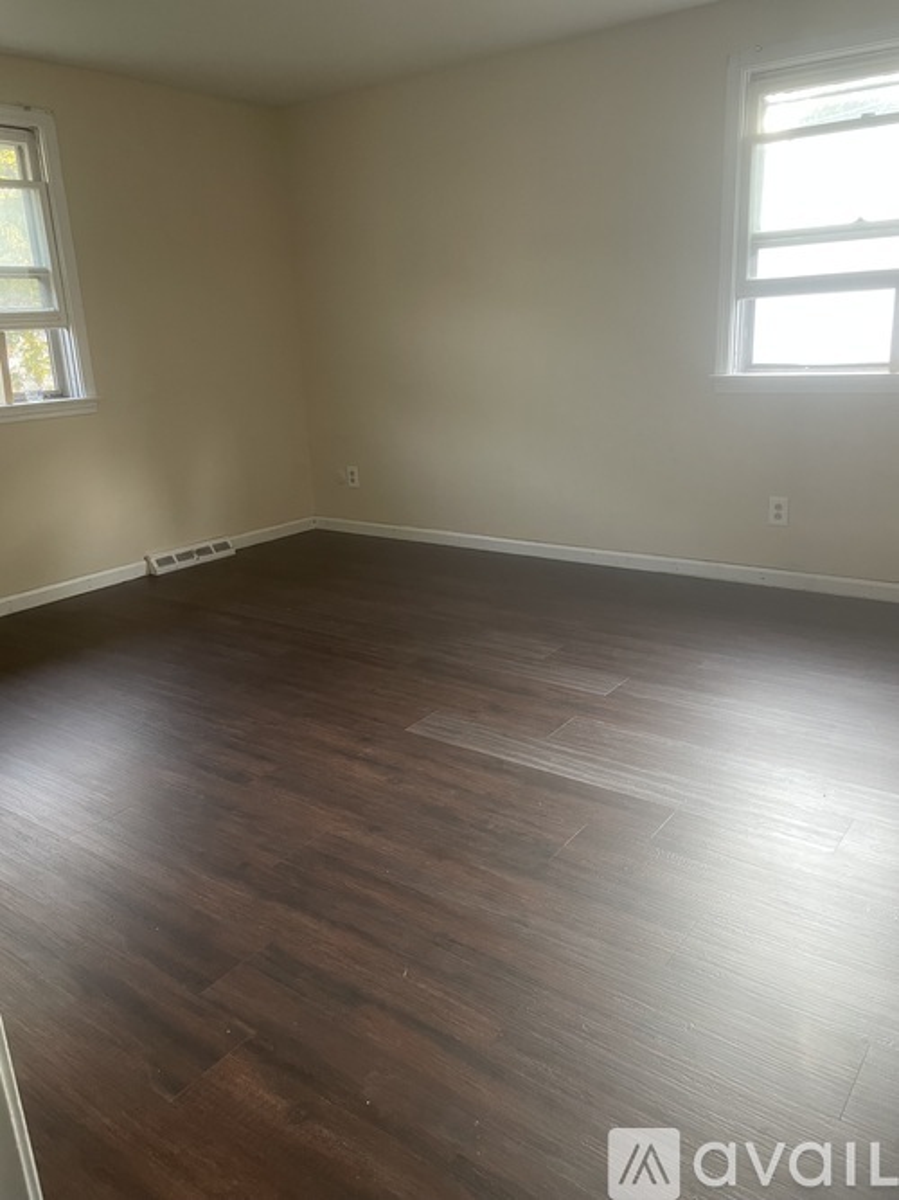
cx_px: 450
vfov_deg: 67.3
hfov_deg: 53.0
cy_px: 600
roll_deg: +3.4
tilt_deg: -16.4
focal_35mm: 26
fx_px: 901
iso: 250
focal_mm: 4.2
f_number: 1.6
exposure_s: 1/60
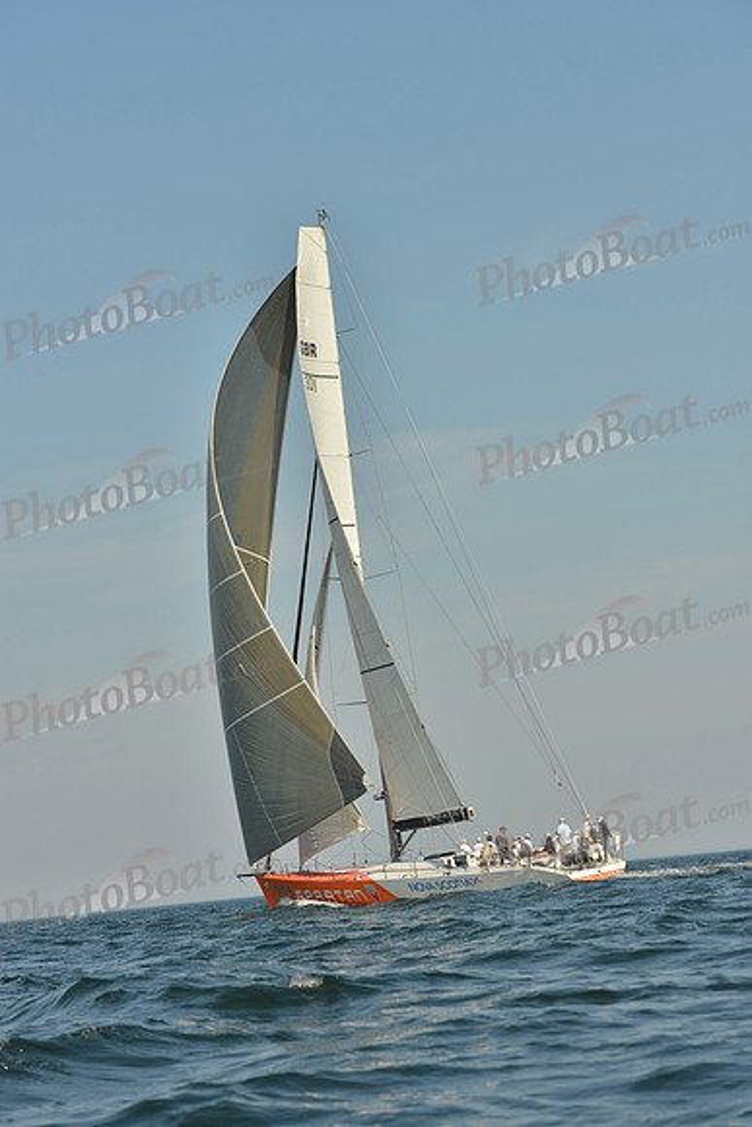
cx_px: 376
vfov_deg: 21.5
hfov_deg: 14.4
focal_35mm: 95
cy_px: 564
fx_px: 2975
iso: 200
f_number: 9
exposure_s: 1/1000
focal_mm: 95
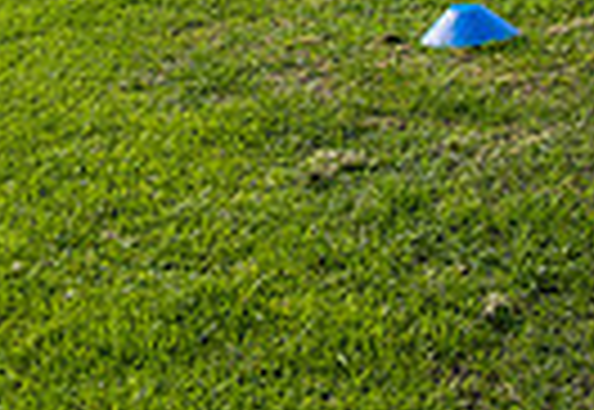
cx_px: -142
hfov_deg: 18.5
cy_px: -617
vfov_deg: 11.1
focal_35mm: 103
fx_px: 1717
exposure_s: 1/1250
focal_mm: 20
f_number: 4
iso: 250
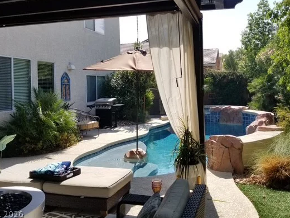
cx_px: 163
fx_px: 268
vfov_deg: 43.9
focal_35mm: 32
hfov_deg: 56.6
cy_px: 86
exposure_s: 1/1968
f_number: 1.7
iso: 50
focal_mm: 4.3
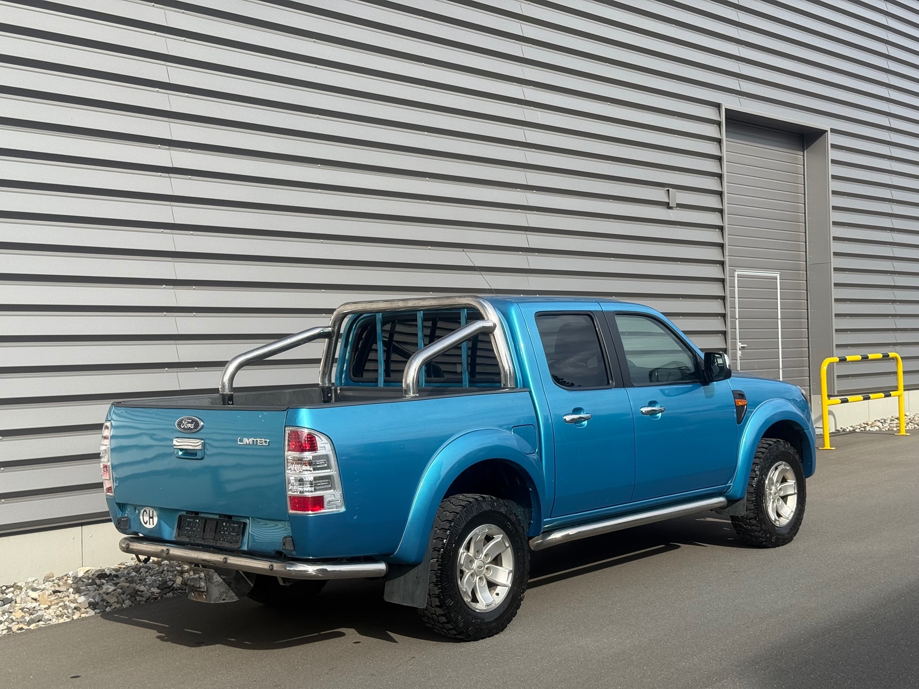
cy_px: 344
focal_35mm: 48
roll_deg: +1.4
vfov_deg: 30.3
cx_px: 460
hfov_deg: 39.7
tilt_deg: -0.2
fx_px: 1274
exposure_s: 1/2415
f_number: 1.78
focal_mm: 6.76
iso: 64
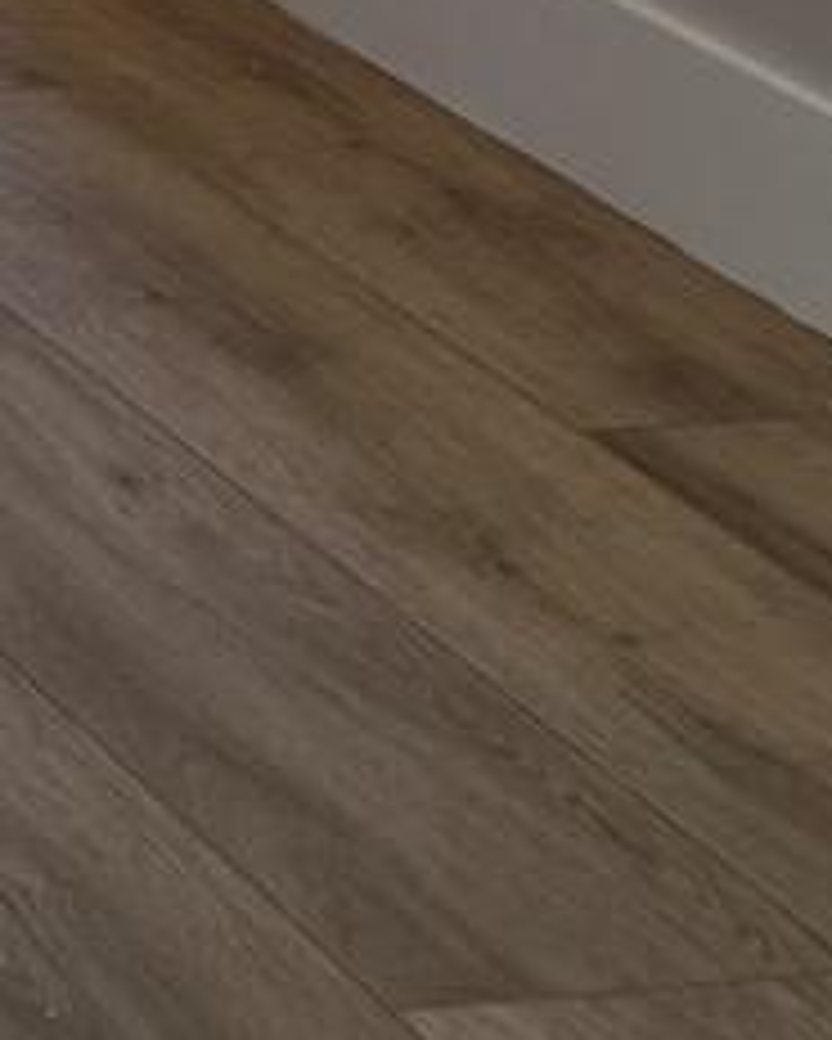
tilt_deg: -5.5
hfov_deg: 7.5
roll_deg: +2.4
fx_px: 4983
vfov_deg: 10.4
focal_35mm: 162
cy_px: -1360
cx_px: -2159
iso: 125
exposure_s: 1/120
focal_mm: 6.76
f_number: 1.78
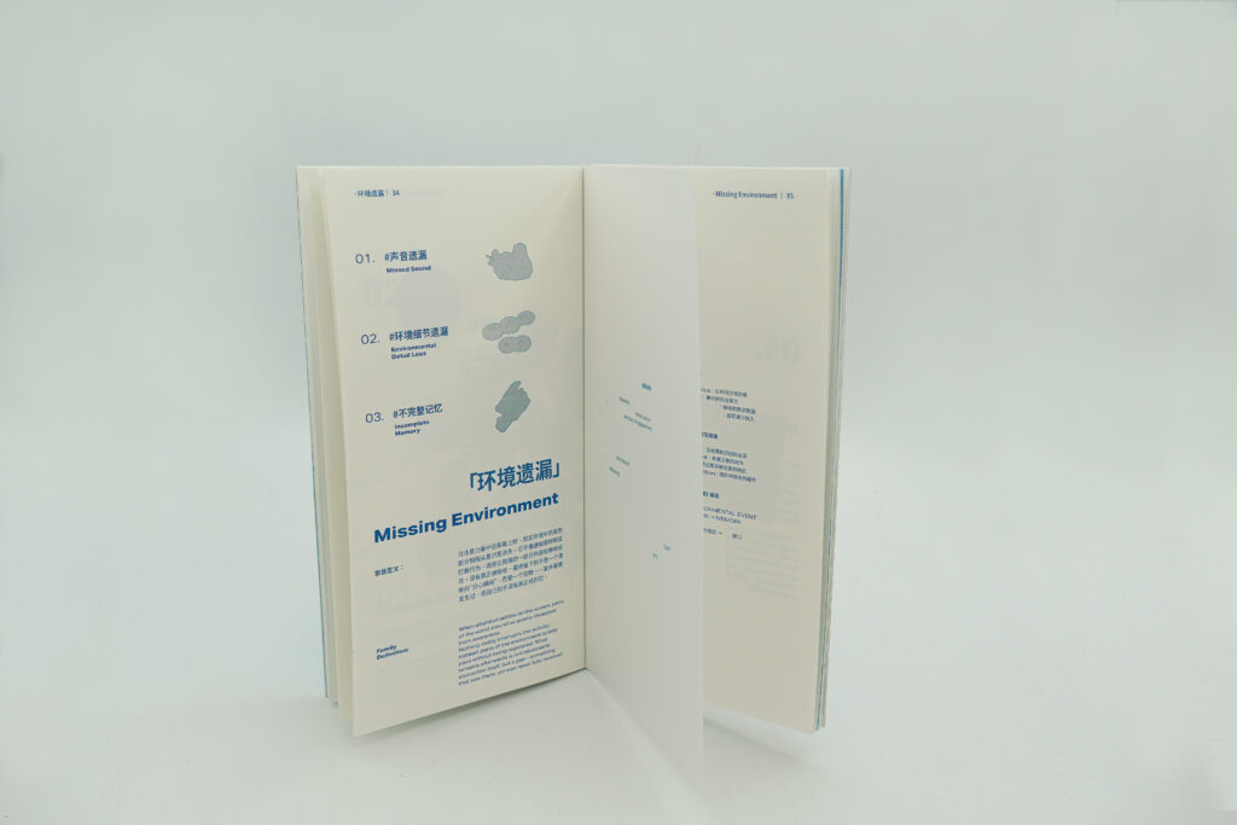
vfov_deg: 38.4
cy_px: 412
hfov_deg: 55.1
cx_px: 618
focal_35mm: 34
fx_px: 1186
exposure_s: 1/250
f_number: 4.5
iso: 100
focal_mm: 23
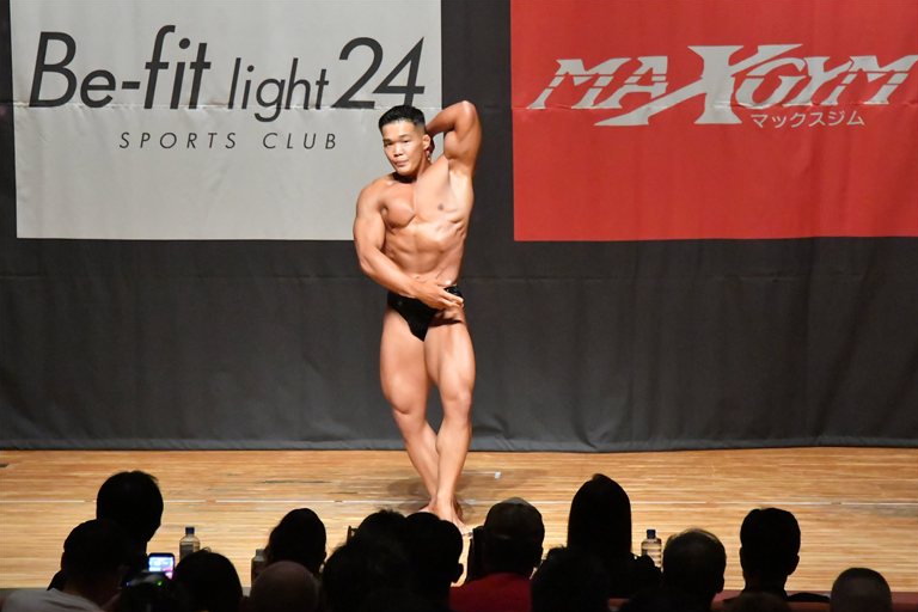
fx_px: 5788
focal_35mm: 227
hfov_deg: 9.1
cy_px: 306
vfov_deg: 6.1
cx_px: 461
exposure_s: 1/400
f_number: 5.6
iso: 16000
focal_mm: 150
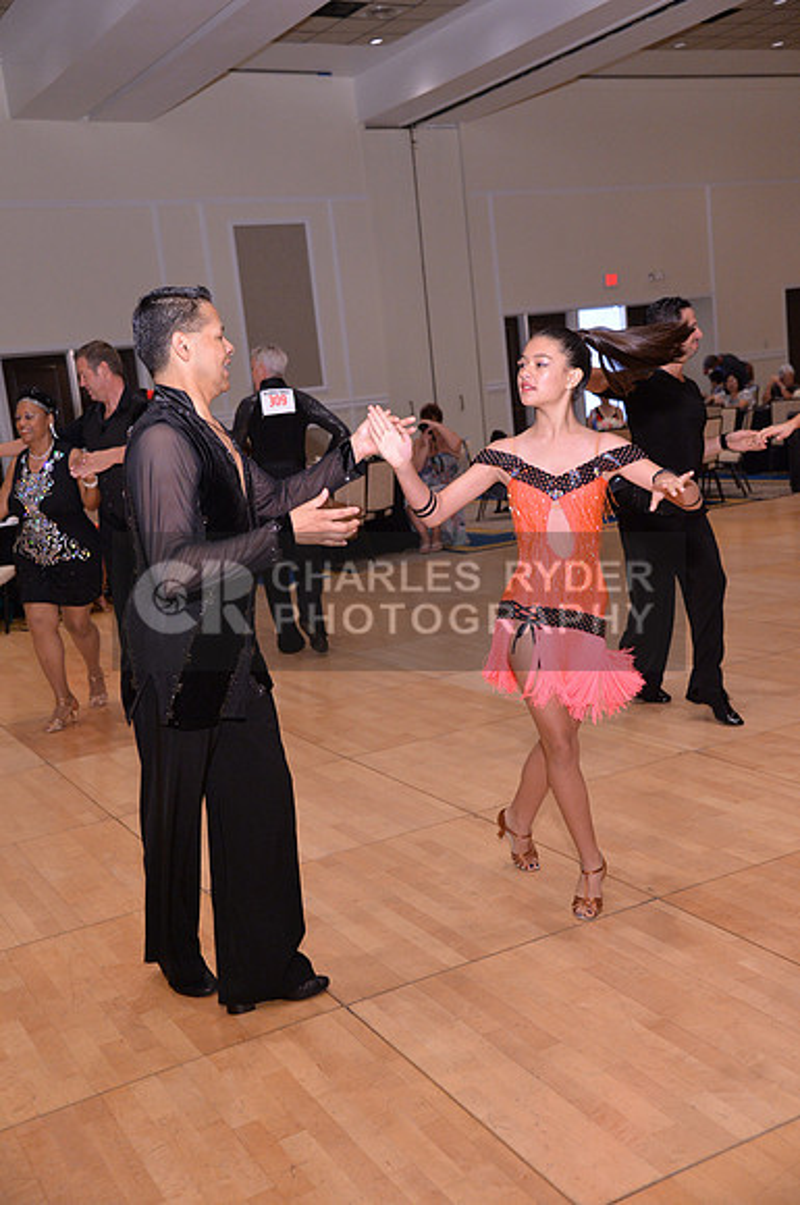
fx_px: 1270
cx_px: 400
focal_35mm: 38
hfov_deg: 35.0
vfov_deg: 50.8
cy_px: 602
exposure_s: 1/250
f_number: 4.5
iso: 2000
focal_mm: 38
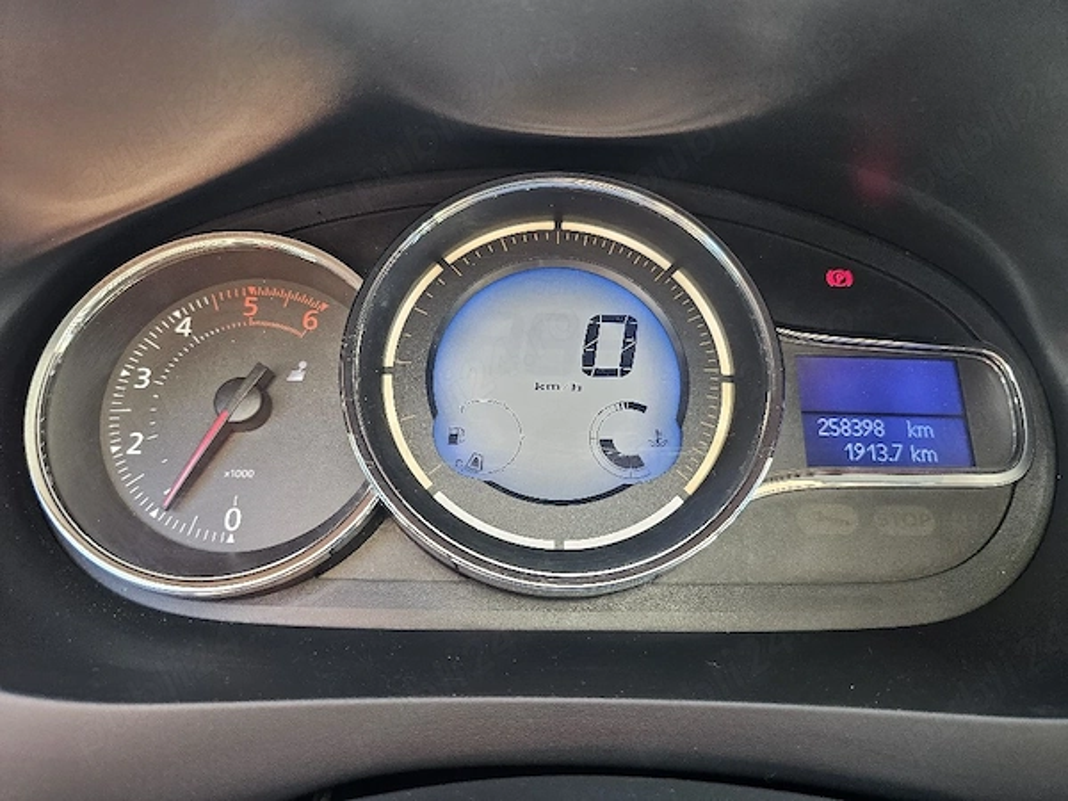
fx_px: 710
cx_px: 534
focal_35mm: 23
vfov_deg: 58.9
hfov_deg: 73.9
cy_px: 400
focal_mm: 6.3
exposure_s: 1/54.9
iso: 160
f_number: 1.7
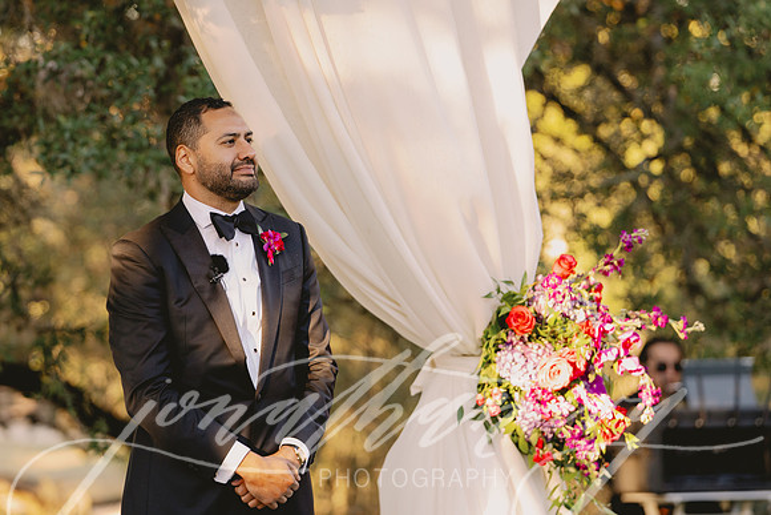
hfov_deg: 10.3
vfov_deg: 6.9
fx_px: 4276
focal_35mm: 200
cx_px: 352
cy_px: 192
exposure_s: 1/320
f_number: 3.5
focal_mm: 159
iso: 800
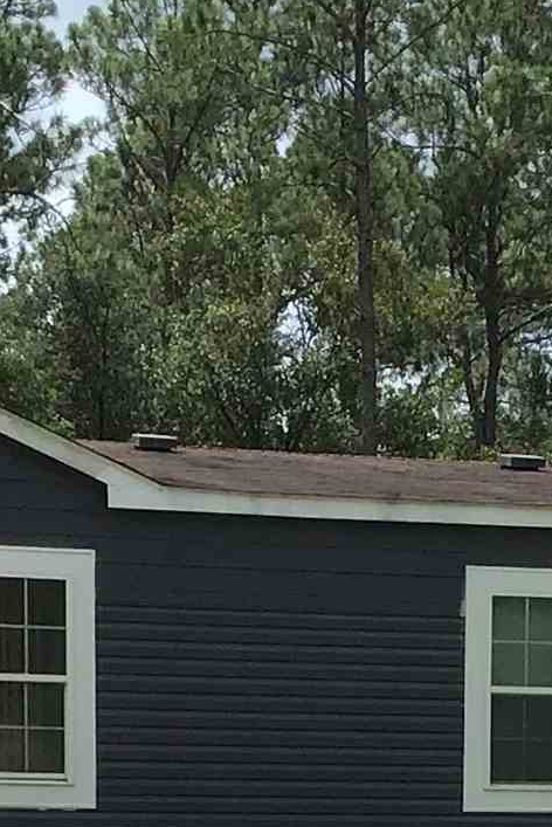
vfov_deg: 13.8
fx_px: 3217
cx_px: 448
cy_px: 1242
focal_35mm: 140
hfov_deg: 9.8
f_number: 2.4
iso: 25
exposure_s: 1/1812
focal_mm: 3.3
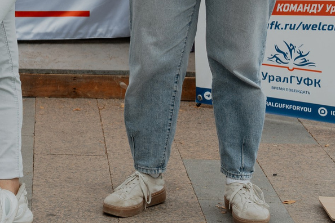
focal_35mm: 138
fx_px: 1284
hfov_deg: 14.0
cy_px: -129
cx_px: -146
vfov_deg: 9.6
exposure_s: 1/800
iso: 250
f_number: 3.5
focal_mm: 32
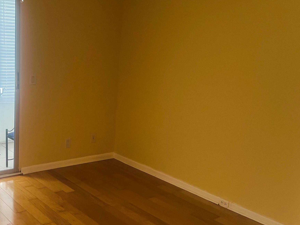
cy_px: 105
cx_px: 62
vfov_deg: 33.6
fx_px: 373
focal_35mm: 43
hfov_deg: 42.0
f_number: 1.5
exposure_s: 1/60
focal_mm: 5.7
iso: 80
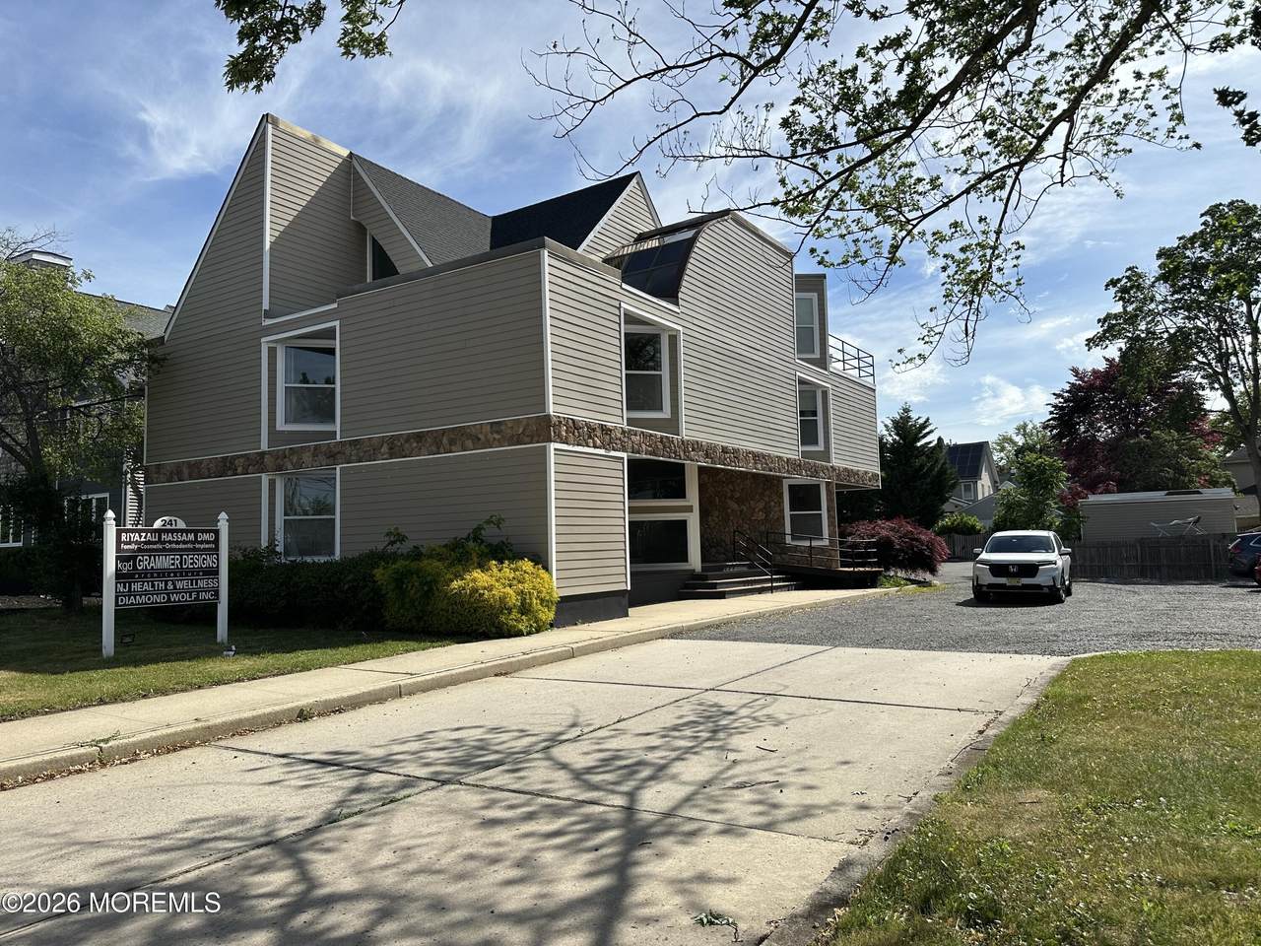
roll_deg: +1.3
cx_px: 630
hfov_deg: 71.6
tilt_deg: +5.8
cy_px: 473
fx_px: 874
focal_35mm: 24
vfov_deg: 56.8
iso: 80
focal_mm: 6.86
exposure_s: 1/6211
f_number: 1.78
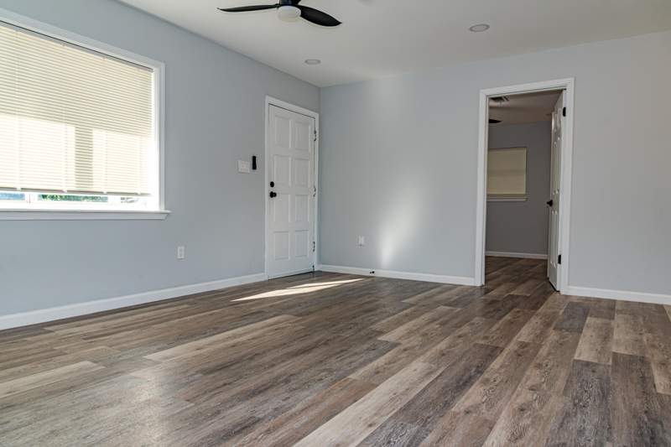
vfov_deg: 52.3
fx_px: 455
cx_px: 336
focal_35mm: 24
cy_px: 224
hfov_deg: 72.8
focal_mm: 24
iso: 500
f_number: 7.1
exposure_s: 1/125
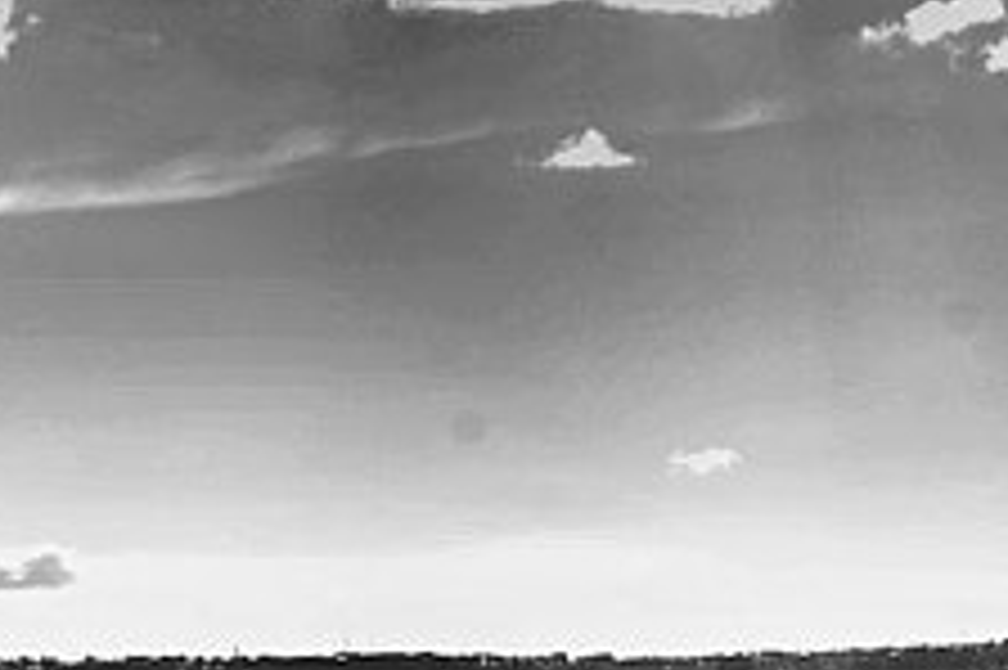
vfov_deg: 5.6
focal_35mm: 243
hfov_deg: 8.3
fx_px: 6799
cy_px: 866
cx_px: 1480
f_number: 16
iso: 250
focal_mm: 34
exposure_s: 1/200
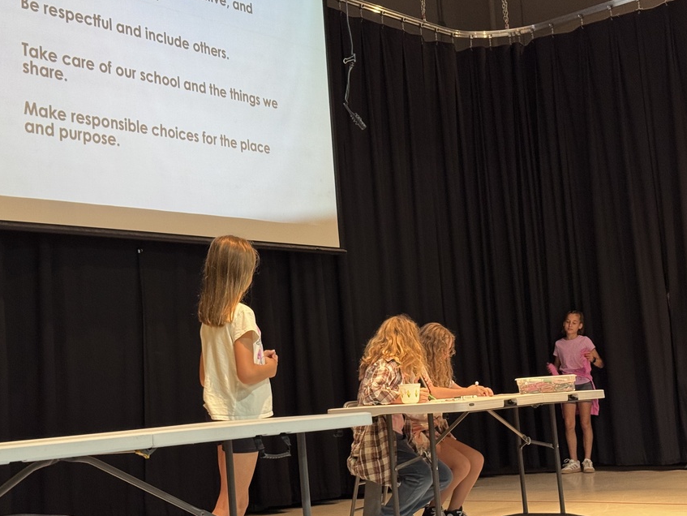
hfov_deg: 33.2
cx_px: 321
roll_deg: +3.6
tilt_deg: +6.8
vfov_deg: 25.2
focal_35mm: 58
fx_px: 1152
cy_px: 241
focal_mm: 6.76
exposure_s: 1/60
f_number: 1.78
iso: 250
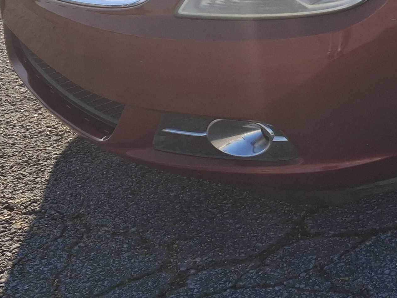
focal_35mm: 80
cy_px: -92
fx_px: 917
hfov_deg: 20.6
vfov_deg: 17.3
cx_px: 607
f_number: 1.8
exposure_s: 1/1342
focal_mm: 4.69
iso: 25
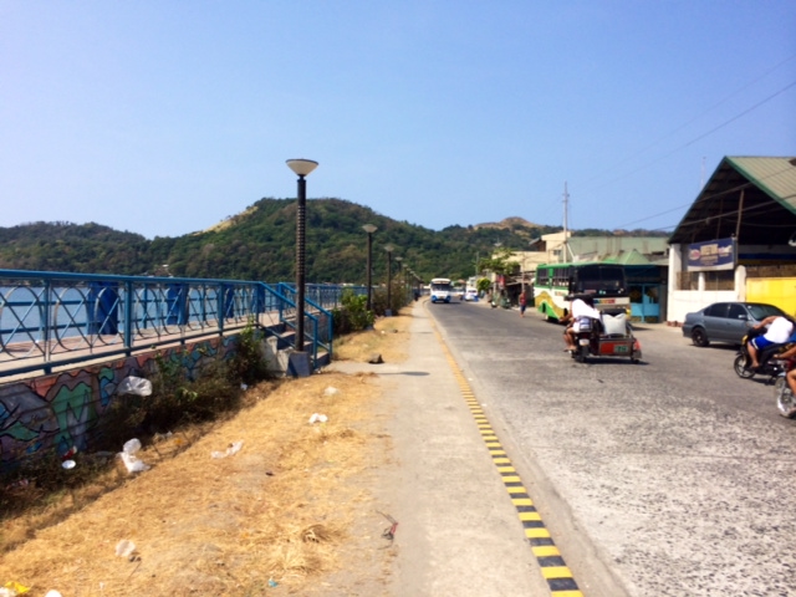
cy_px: 298
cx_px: 398
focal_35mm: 30
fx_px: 690
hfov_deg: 60.0
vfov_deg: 46.8
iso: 32
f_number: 2.2
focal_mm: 4.12
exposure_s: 1/2415
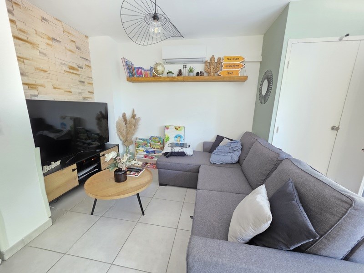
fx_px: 137
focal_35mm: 13
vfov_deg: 89.9
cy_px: 136
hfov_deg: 106.2
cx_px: 182
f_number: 1.9
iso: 800
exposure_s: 1/60
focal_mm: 2.2
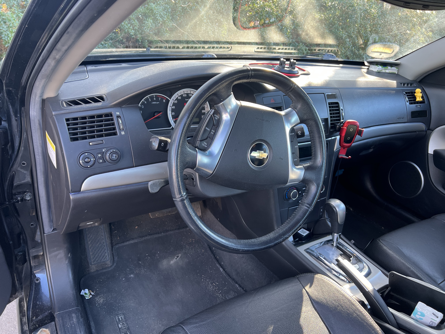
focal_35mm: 26
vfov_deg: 53.1
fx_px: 334
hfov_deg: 67.3
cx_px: 222
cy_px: 167
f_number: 1.5
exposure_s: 1/121
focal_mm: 5.7
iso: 100
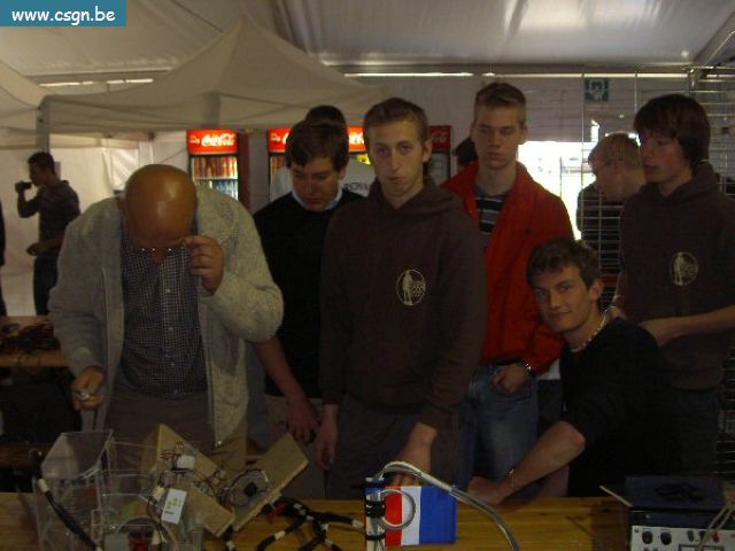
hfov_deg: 47.9
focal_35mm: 39
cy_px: 276
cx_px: 368
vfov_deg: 36.8
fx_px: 828
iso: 200
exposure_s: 1/60
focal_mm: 8
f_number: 2.8
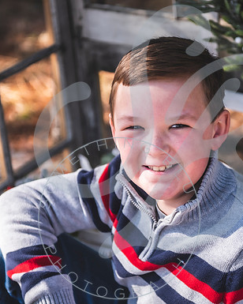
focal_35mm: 99
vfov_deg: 19.4
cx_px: 159
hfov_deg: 15.5
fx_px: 890
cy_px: 152
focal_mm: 70
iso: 100
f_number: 2.8
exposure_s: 1/500
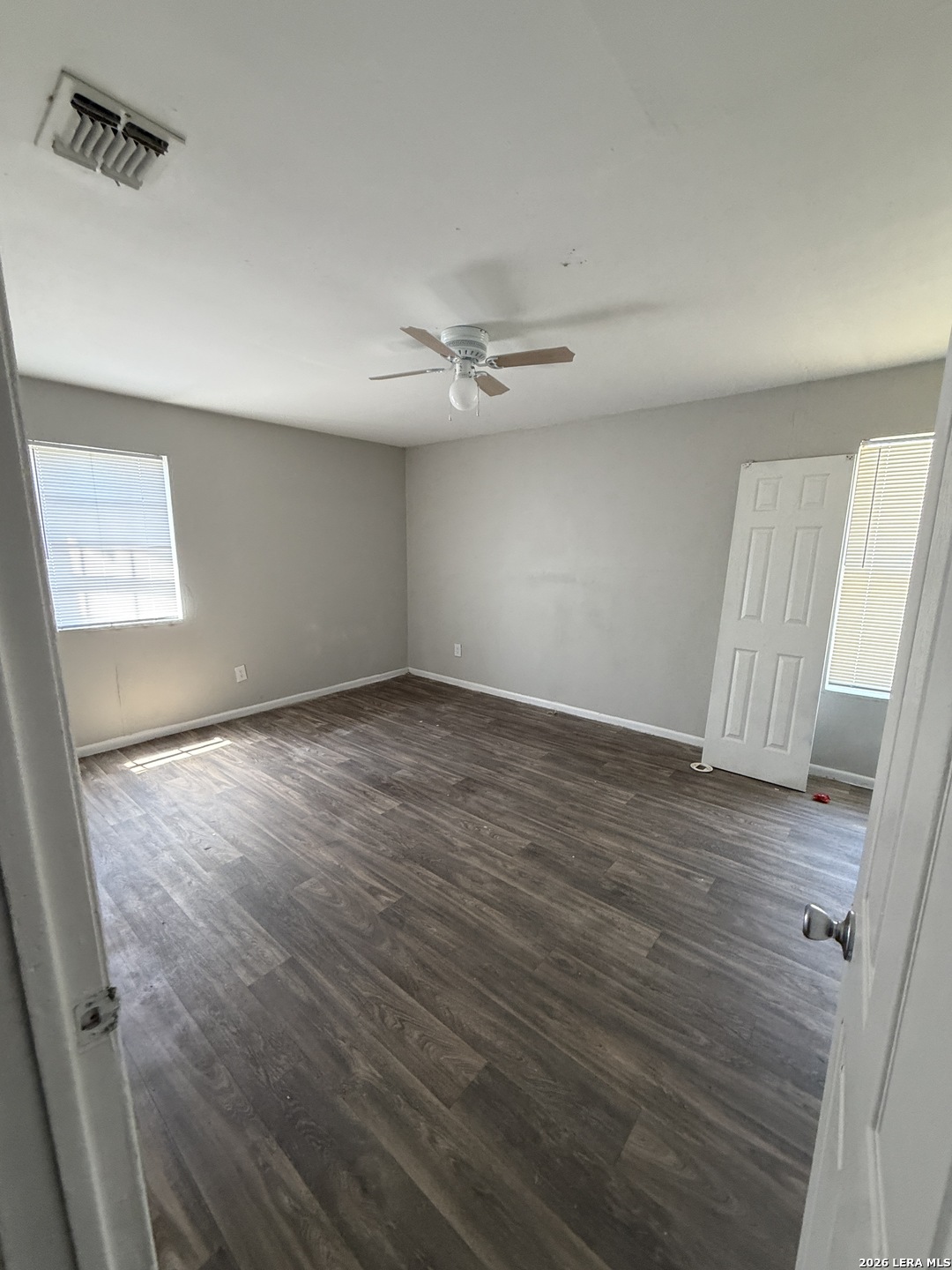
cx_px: 476
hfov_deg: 85.7
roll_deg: +0.3
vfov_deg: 102.1
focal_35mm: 14
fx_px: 513
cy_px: 635
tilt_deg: -11.2
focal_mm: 2.22
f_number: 2.2
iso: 400
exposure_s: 1/60
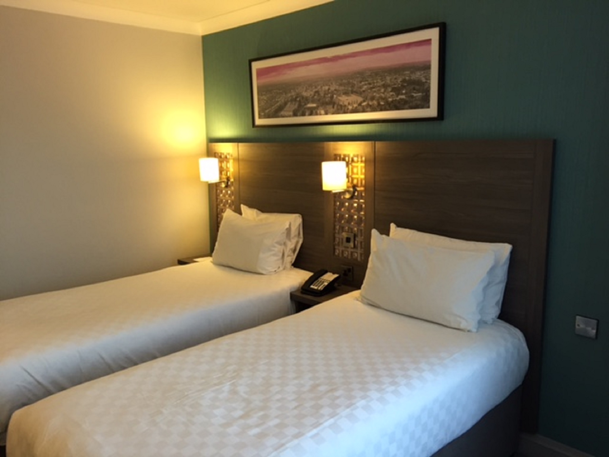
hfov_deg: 61.7
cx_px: 304
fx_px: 510
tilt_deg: -8.0
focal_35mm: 29
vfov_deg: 48.2
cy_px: 228
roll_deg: +0.5
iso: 125
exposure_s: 1/33
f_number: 2.2
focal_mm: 4.15
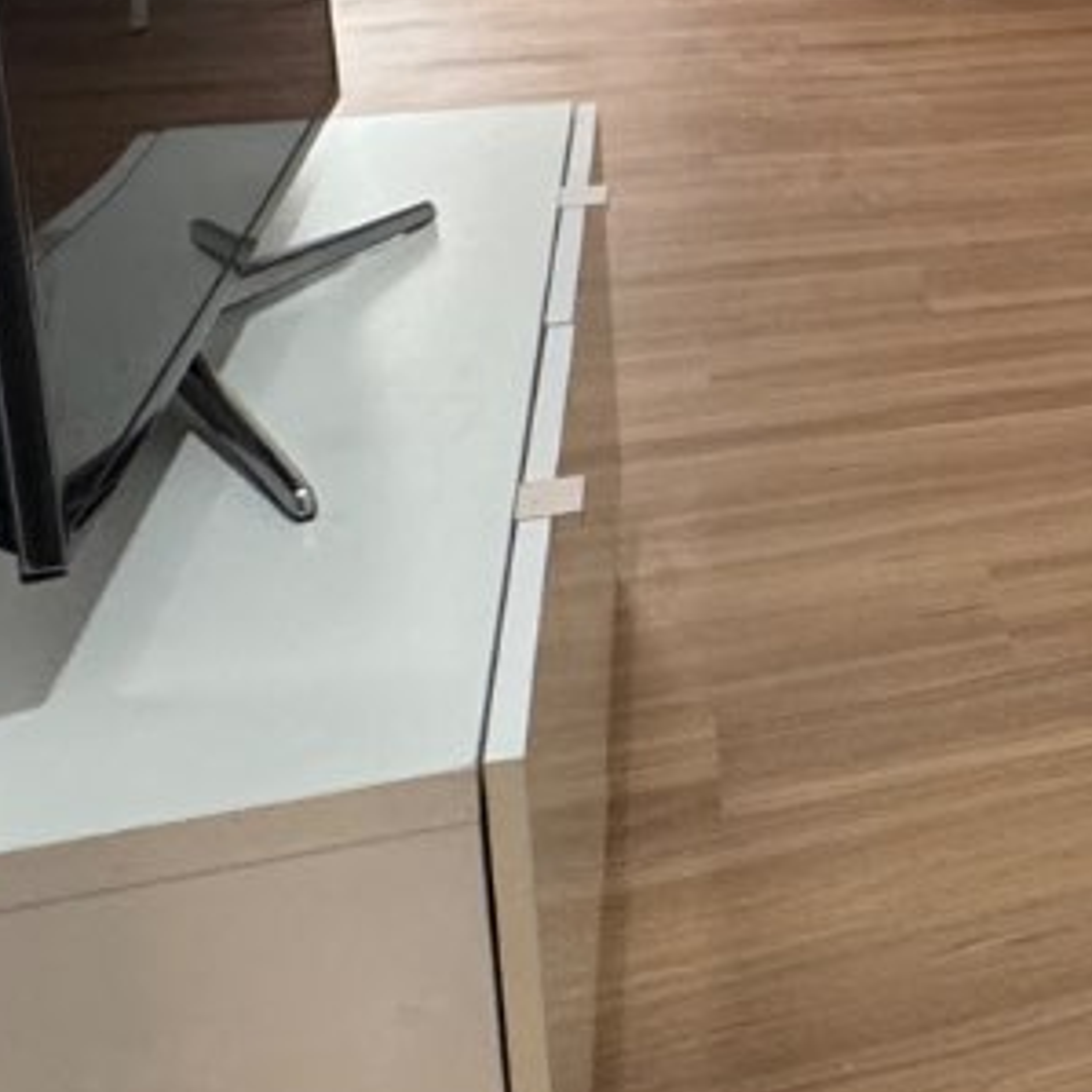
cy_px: -13
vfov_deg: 26.2
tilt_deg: -11.6
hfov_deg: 21.7
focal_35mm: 62
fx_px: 2213
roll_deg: -1.5
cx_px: 1757
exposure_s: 1/100
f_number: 2.2
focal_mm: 2.22
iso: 320
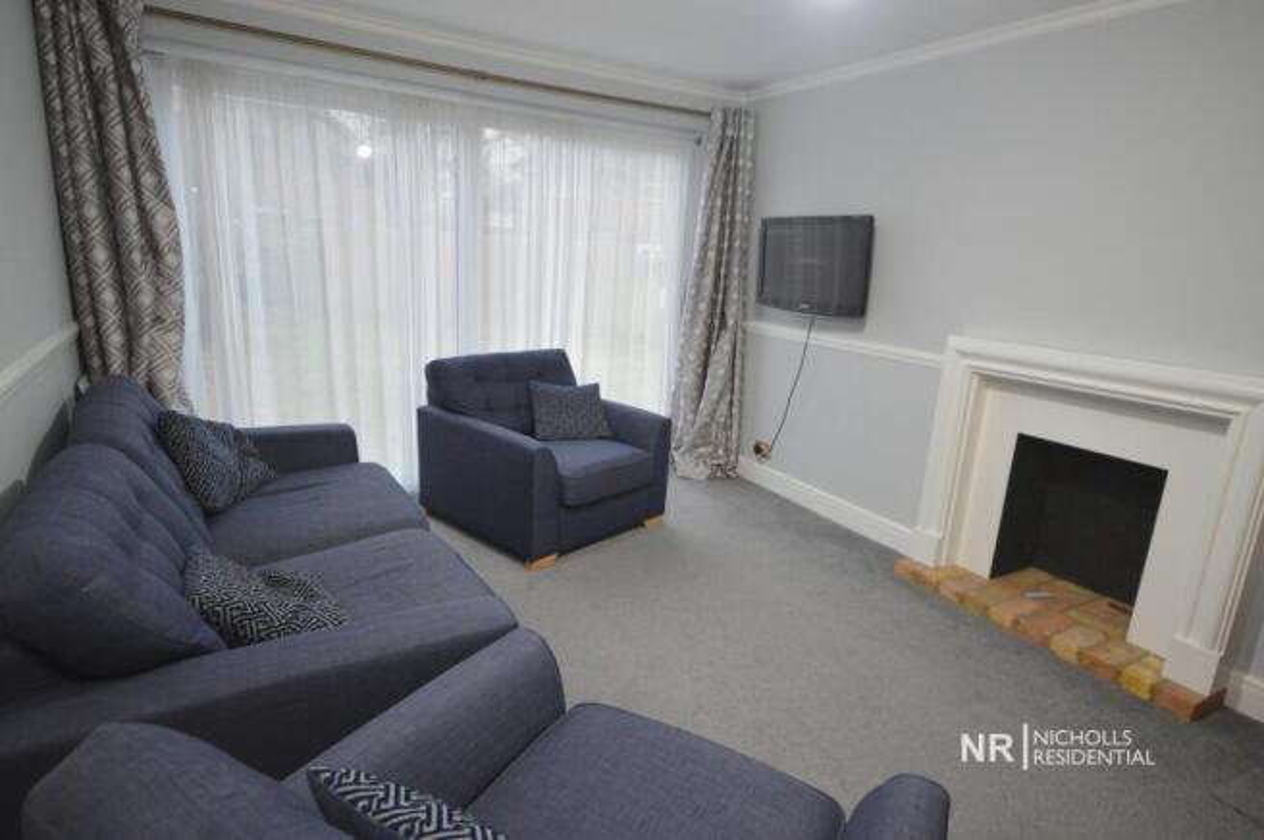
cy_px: 420
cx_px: 632
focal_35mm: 20
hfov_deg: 85.5
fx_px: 684
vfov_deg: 63.1
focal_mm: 13
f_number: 4.5
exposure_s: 1/25
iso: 800
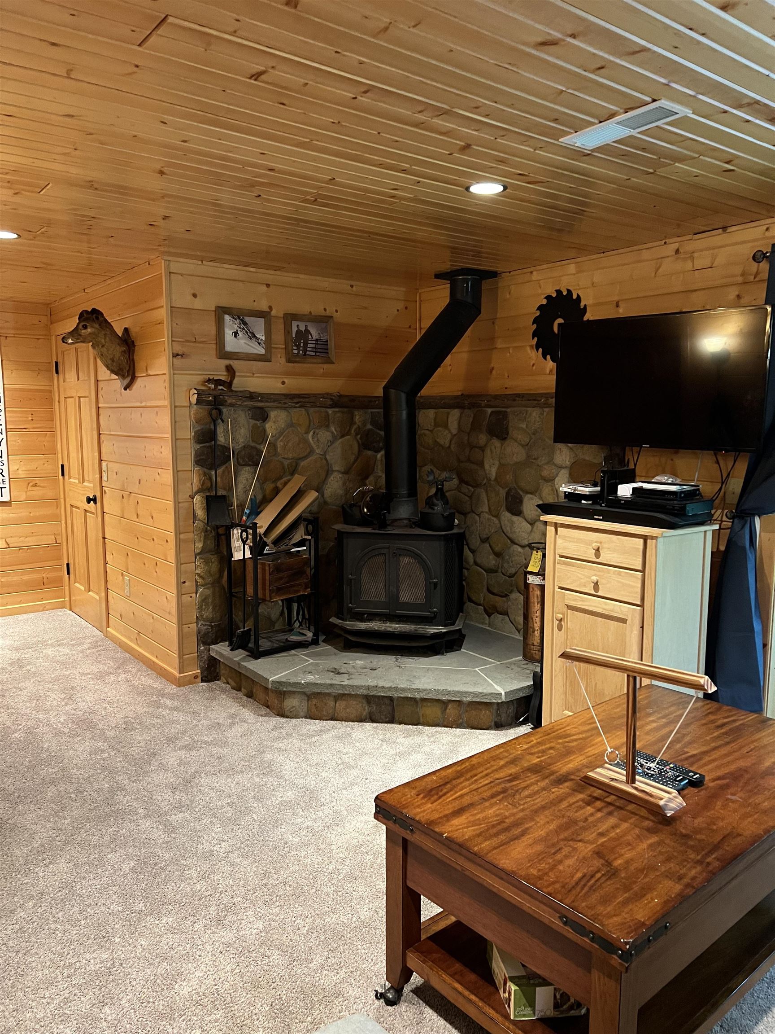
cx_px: 388
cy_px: 517
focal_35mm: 26
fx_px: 776
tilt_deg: -7.0
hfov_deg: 53.1
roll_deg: +1.0
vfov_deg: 67.3
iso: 400
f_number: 1.5
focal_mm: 5.7
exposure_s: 1/40
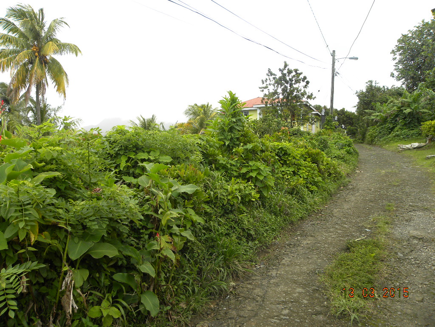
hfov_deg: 67.3
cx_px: 218
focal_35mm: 26
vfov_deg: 53.1
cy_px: 164
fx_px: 327
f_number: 4
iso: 64
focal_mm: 4.6
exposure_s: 1/164
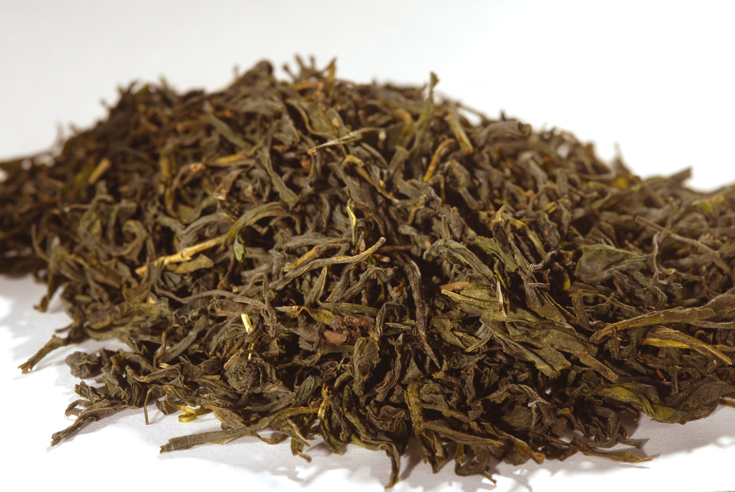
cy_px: 246
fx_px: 3220
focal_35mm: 158
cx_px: 368
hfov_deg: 13.0
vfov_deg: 8.7
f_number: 8
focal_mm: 105
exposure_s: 1/200
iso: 100
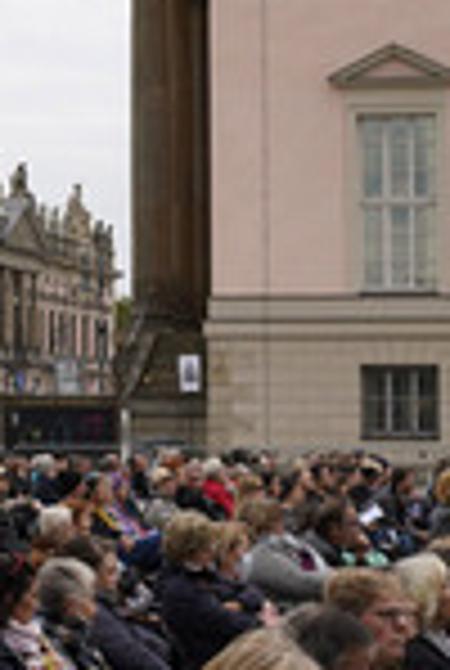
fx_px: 3042
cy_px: 103
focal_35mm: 163
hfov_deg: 8.3
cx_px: -214
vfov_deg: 12.5
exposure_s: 1/400
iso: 250
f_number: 8
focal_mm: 54
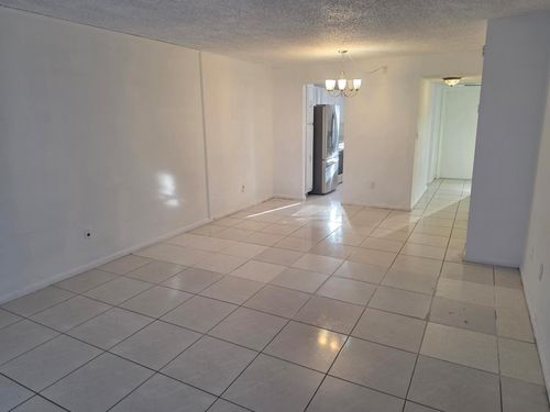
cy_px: 206
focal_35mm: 23
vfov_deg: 58.9
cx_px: 275
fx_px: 365
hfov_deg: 73.9
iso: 80
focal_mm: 6.5
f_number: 1.4
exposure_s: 1/120
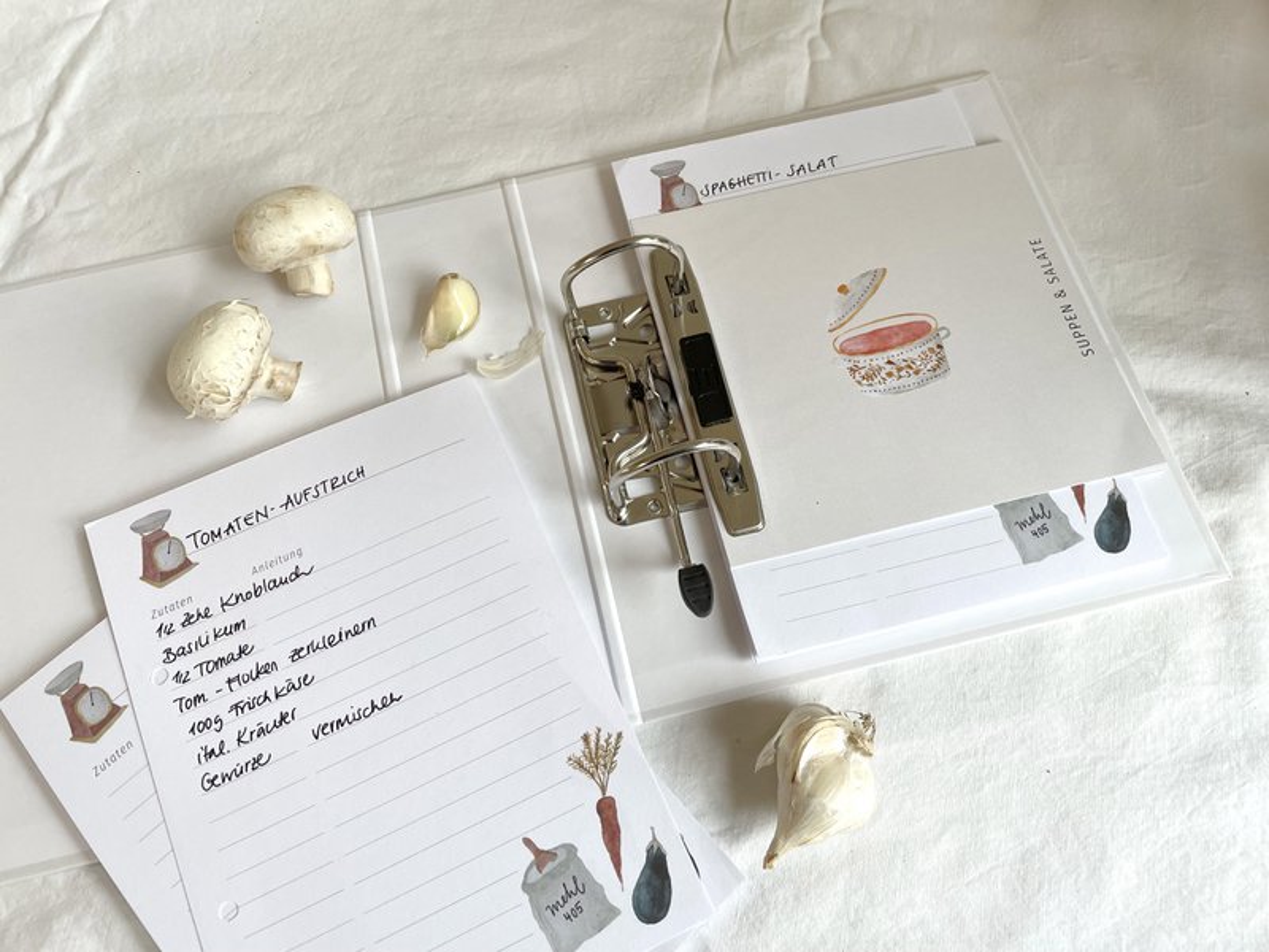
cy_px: 476
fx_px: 953
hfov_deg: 67.3
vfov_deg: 53.1
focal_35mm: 26
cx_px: 634
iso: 64
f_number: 1.6
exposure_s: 1/121
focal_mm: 4.2
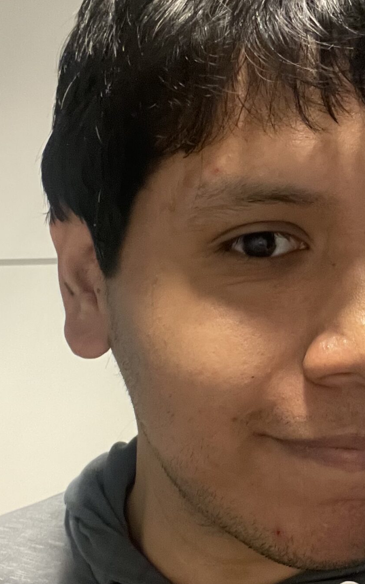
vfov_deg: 33.4
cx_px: 327
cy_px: 342
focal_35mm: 61
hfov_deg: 20.8
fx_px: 971
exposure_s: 1/25
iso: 640
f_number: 2.2
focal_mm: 2.71
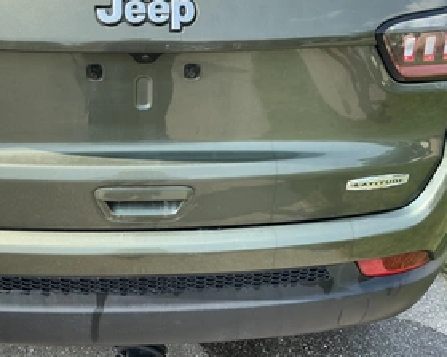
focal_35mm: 39
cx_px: 137
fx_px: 516
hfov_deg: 45.9
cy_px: 177
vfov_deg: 38.2
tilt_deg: -29.8
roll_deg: -1.1
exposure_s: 1/454
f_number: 1.8
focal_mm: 3
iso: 25
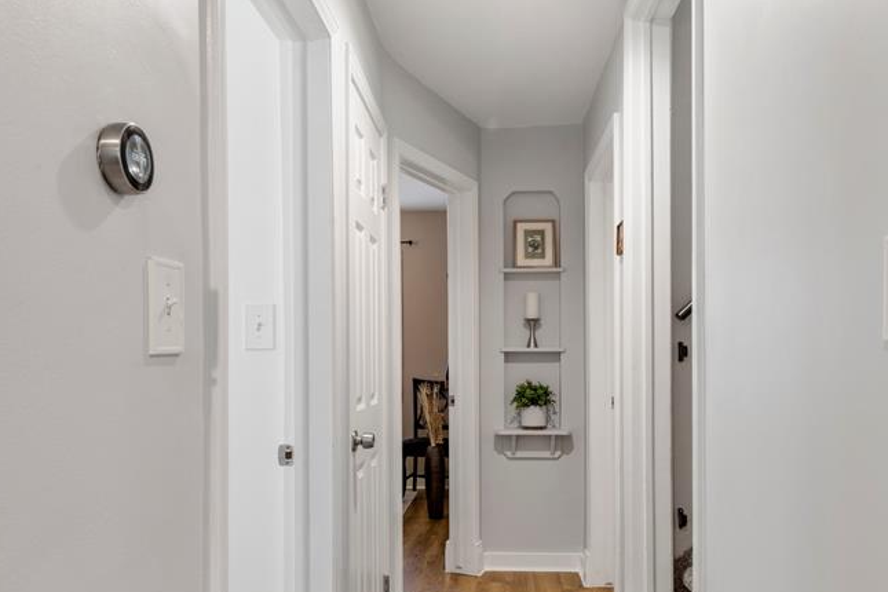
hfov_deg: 67.3
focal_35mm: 27
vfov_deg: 47.4
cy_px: 378
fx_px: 666
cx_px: 471
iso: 400
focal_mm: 17
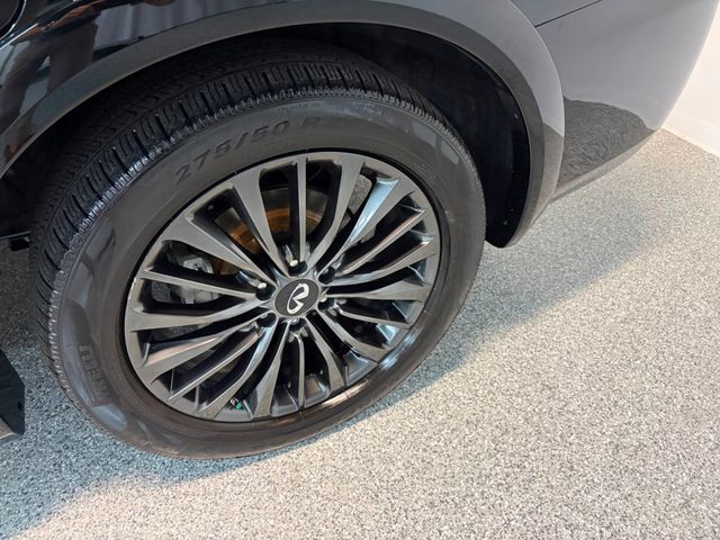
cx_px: 360
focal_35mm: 26
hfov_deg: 67.3
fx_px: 541
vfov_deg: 53.1
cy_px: 270
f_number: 1.6
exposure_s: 1/60
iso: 400
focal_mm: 5.96
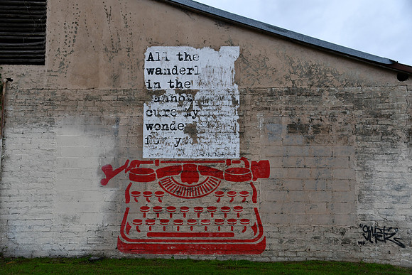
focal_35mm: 42
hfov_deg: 46.4
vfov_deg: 31.9
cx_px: 206
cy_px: 138
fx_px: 481
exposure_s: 1/250
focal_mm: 28
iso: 280
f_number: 5.6
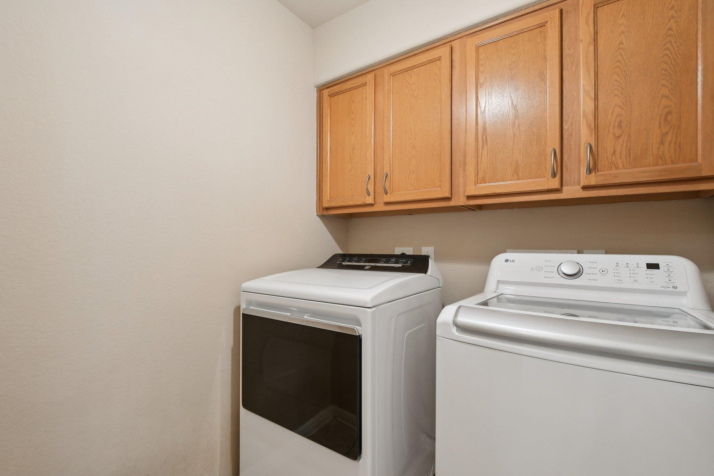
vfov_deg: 77.3
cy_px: 238
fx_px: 297
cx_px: 357
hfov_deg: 100.4
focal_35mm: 15
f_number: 8
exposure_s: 1/5
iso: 400
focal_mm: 10
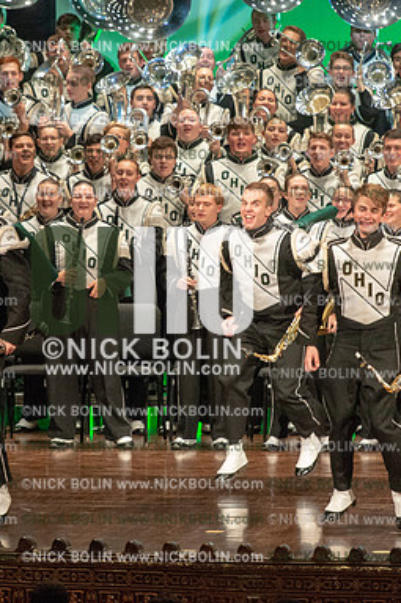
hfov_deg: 4.3
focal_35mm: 318
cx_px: 142
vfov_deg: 6.5
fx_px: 5318
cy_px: 301
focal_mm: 210
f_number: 5.6
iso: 8000
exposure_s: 1/320
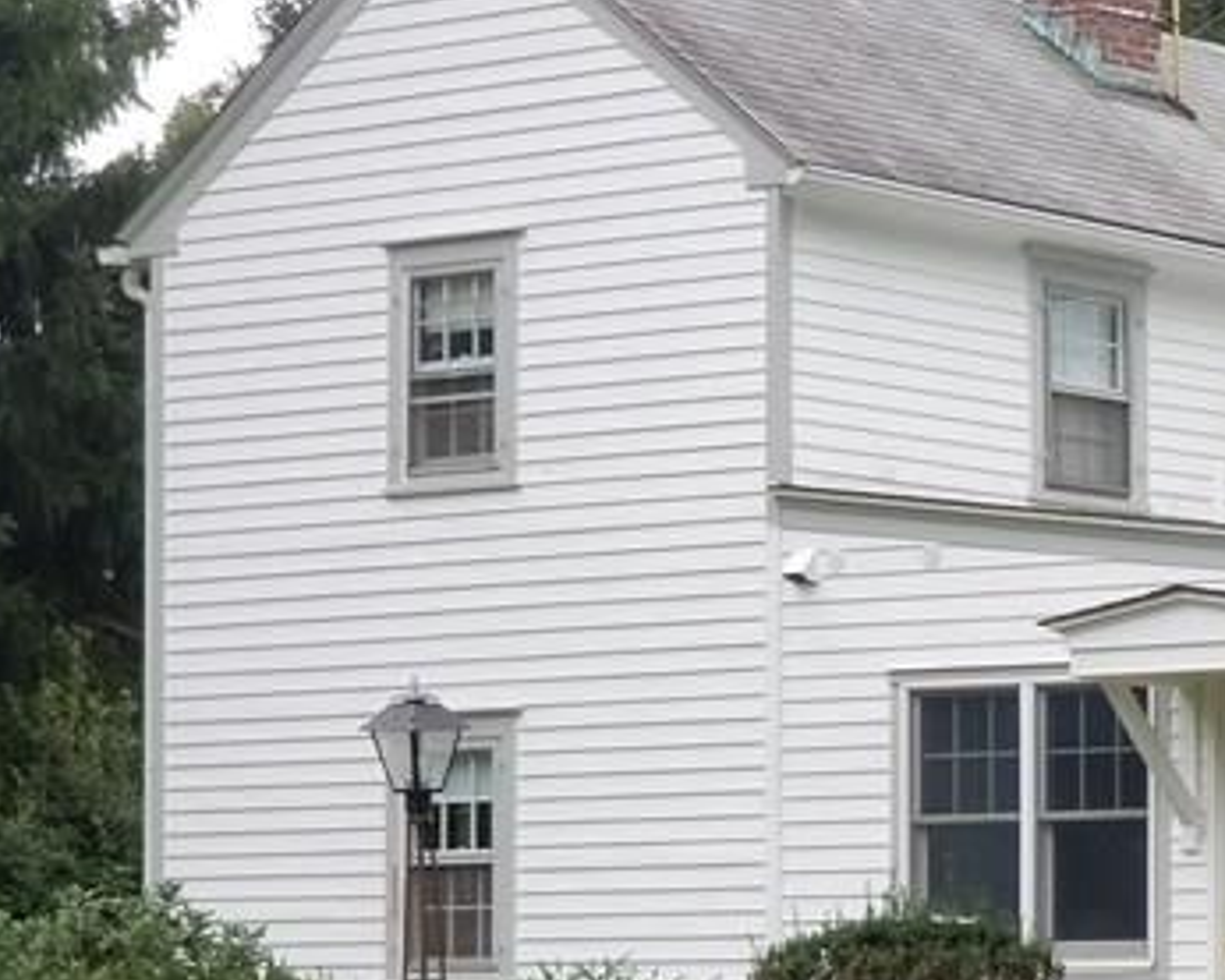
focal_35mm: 150
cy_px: 938
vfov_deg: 10.2
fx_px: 5440
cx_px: 1660
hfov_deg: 12.4
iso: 25
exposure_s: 1/183
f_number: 2.4
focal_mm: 6
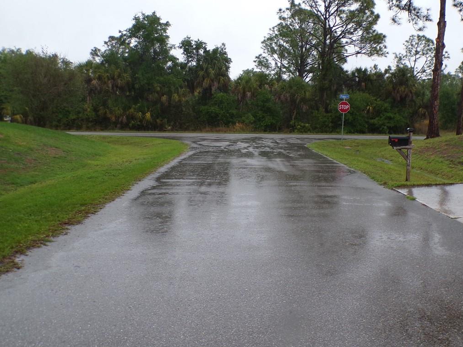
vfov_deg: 37.6
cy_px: 197
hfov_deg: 48.0
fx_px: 508
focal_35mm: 38
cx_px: 315
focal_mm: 4.3
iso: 100
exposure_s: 1/56
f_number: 3
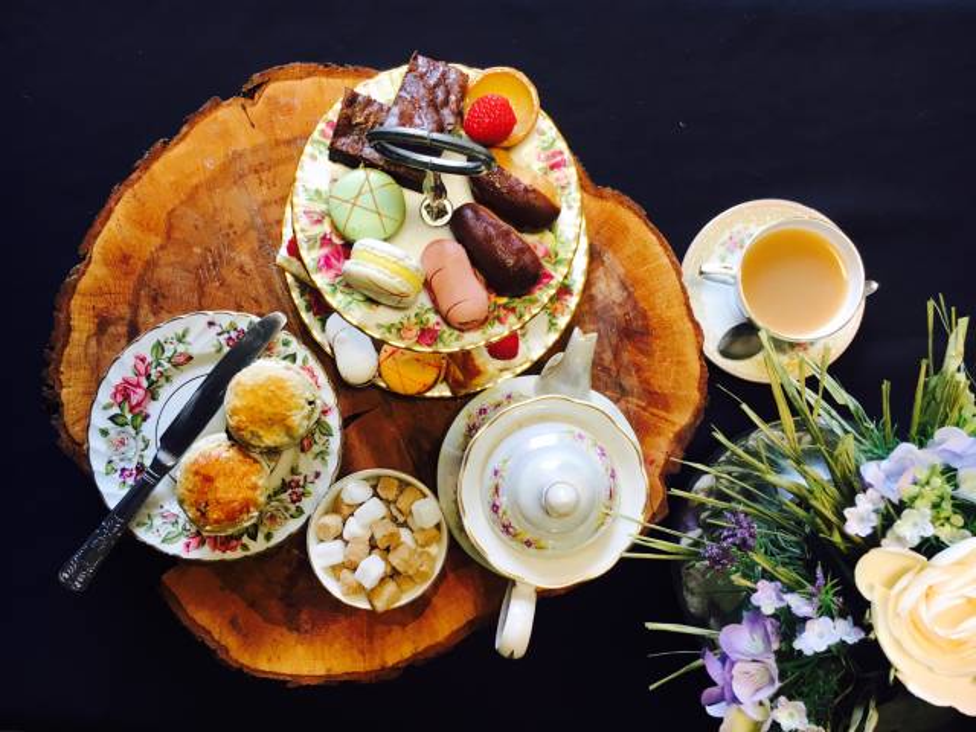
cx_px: 488
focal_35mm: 29
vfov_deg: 48.2
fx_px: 818
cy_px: 366
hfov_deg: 61.7
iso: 50
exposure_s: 1/33
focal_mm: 4.15
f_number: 2.2
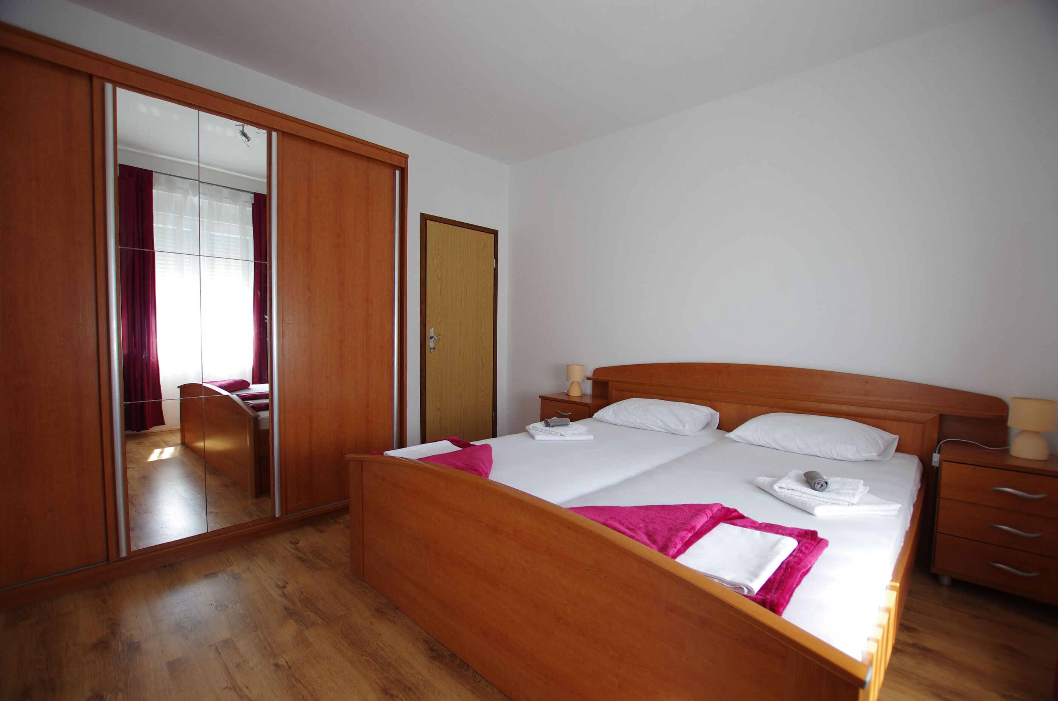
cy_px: 350
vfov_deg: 77.1
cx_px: 529
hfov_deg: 100.5
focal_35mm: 15
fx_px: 440
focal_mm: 10
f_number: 3.5
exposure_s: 1/40
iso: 100
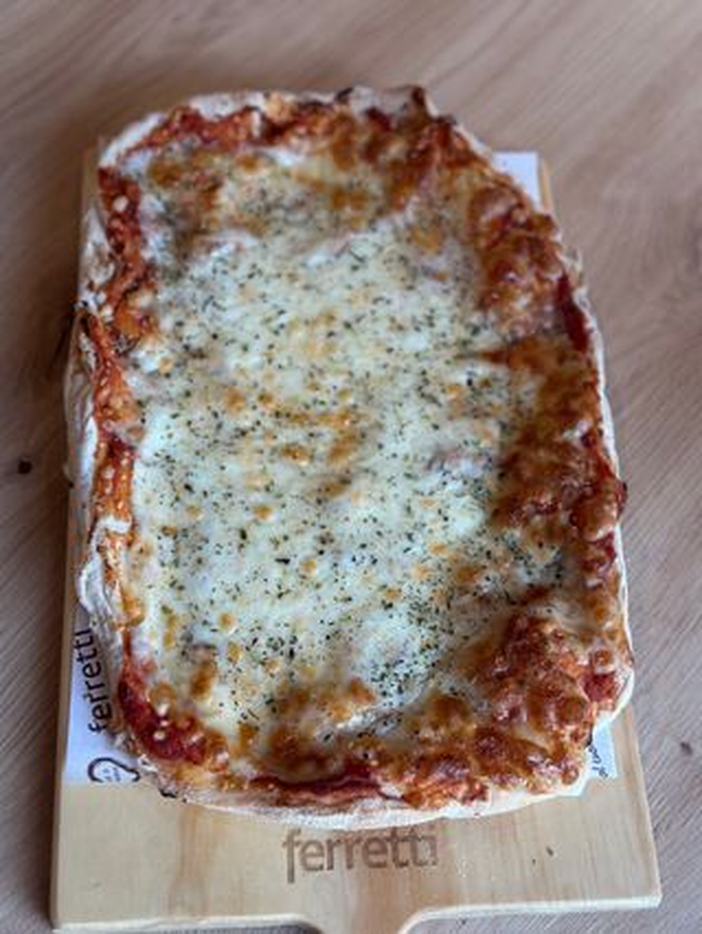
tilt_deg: -63.4
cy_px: 467
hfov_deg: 30.3
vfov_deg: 39.6
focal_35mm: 48
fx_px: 1297
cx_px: 351
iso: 80
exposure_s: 1/245
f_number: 1.78
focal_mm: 6.86
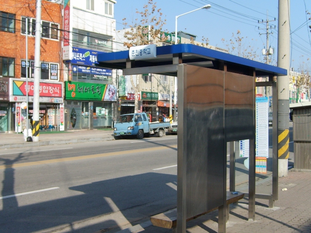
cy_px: 116
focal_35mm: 35
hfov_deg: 52.6
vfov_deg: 40.7
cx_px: 156
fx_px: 314
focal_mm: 5.8
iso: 50
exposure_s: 1/1000
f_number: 2.8
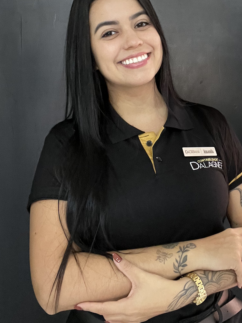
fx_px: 429
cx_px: 176
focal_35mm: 46
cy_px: 85
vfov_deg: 40.2
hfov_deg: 31.1
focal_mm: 2.71
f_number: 2.2
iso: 320
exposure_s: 1/30
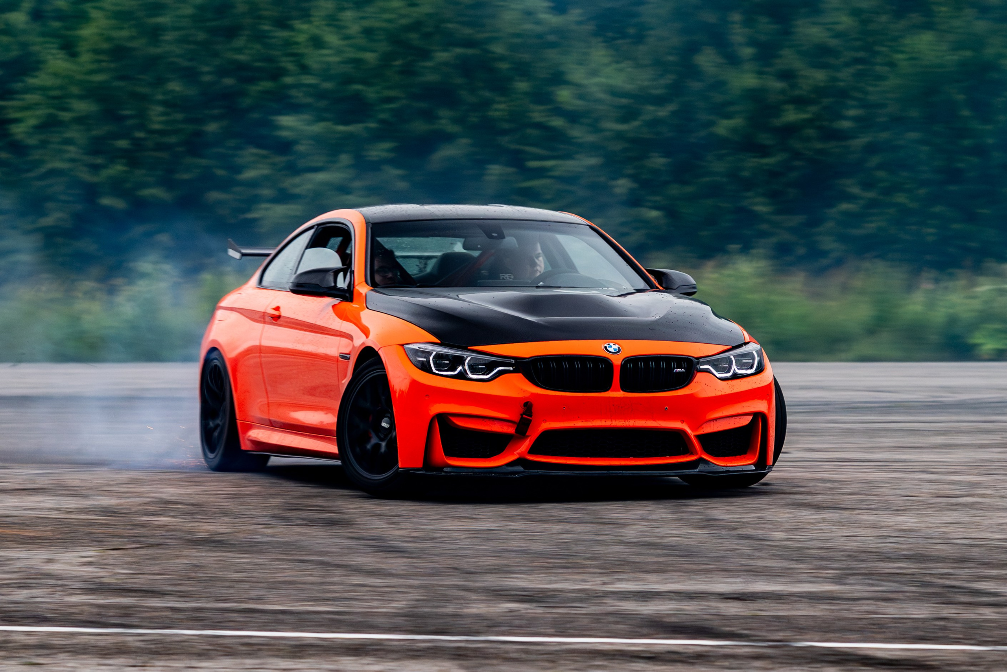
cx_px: 586
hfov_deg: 11.3
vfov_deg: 7.6
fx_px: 5073
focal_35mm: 181
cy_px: 282
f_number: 4
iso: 640
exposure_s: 1/160
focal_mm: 85
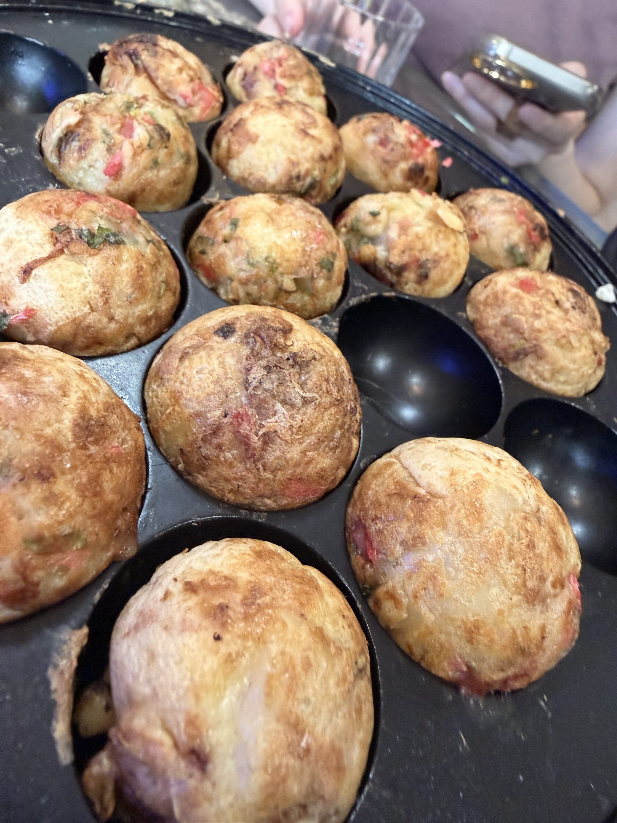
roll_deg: -25.2
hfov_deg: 56.8
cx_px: 308
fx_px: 570
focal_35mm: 24
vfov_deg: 71.6
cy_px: 412
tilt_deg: -39.6
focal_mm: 2.22
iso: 400
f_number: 2.2
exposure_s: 1/50
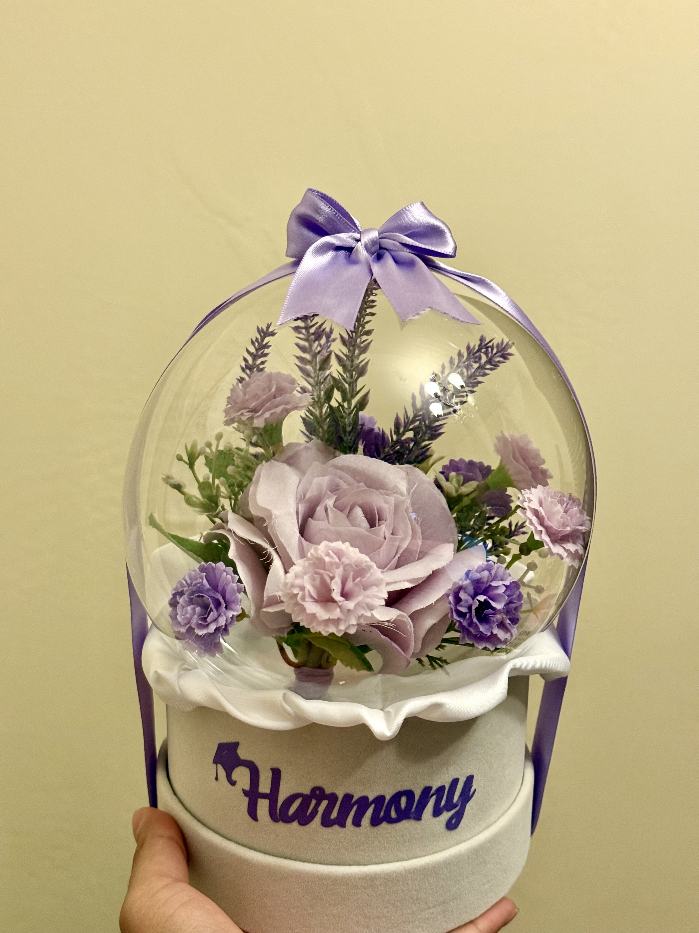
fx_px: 1292
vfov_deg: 39.7
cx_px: 350
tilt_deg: -10.0
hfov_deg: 30.3
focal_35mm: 48
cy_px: 466
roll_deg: -2.1
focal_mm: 6.76
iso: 200
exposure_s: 1/40
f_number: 1.78
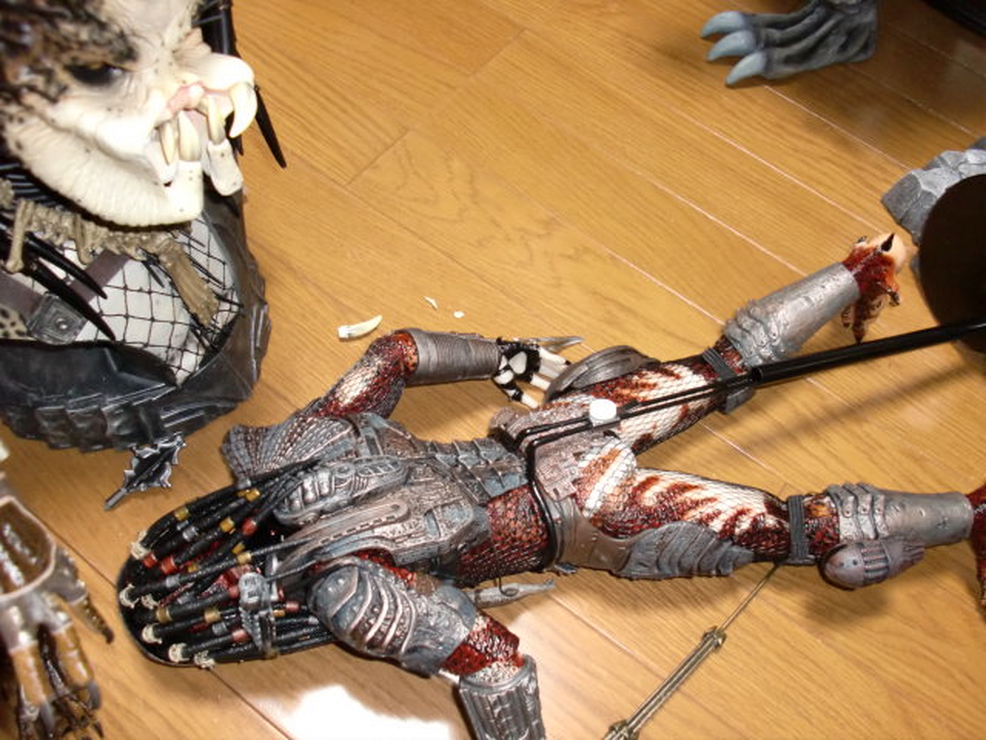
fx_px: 1025
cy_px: 370
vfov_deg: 39.7
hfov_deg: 51.4
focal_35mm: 36
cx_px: 493
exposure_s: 1/30
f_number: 2.8
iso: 400
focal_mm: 6.3
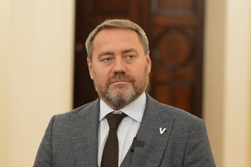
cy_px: 84
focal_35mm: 150
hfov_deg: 13.7
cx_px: 126
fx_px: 1046
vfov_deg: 9.1
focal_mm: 100
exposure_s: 1/200
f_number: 4
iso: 4000
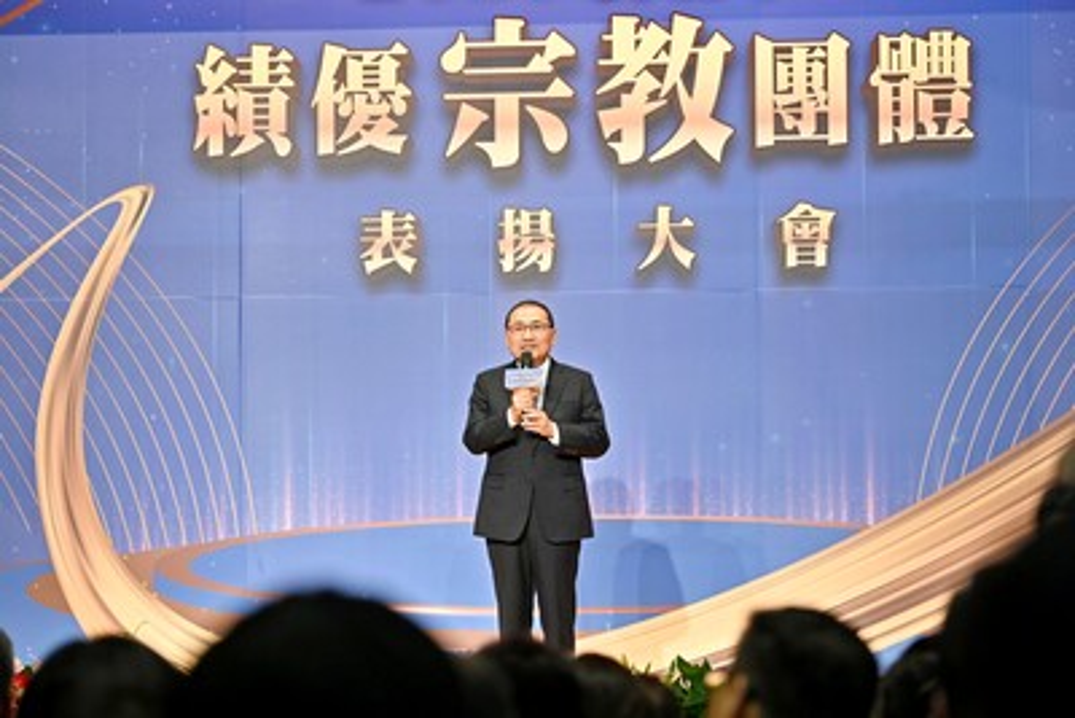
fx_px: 3584
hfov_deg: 17.1
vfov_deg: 11.4
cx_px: 538
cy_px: 359
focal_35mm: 120
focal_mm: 120
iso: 500
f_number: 4
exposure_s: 1/125
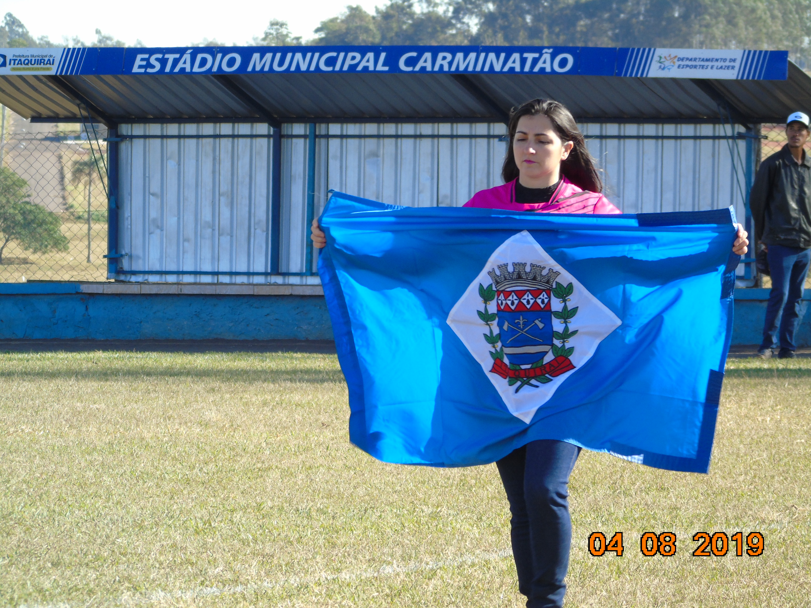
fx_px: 7427
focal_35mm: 317
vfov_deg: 4.7
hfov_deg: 6.3
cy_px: 304
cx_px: 406
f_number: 5.1
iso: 100
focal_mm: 57
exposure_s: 1/125
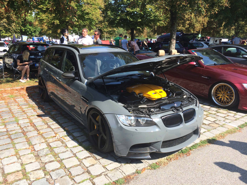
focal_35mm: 29
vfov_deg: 48.2
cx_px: 124
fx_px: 207
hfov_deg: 61.7
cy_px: 92
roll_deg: -0.2
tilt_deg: -14.4
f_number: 2.2
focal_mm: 4.15
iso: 32
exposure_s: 1/746
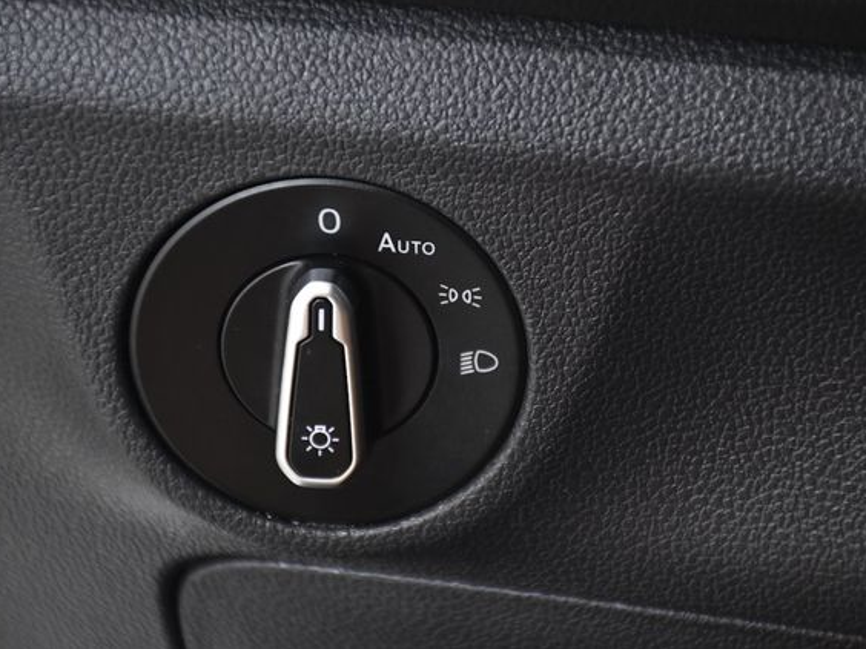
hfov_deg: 8.6
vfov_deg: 6.5
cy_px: 323
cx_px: 450
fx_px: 5729
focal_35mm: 229
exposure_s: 1/80
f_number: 5.6
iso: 2000
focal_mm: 140
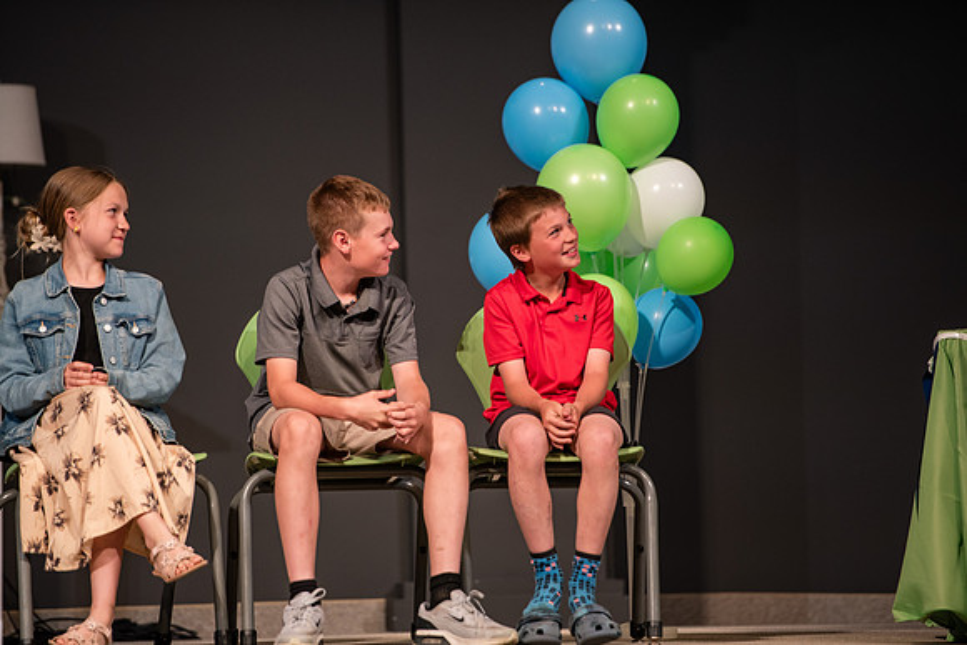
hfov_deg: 10.3
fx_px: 5373
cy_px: 322
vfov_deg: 6.9
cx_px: 484
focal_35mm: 200
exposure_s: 1/250
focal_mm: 200
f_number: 2.8
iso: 800
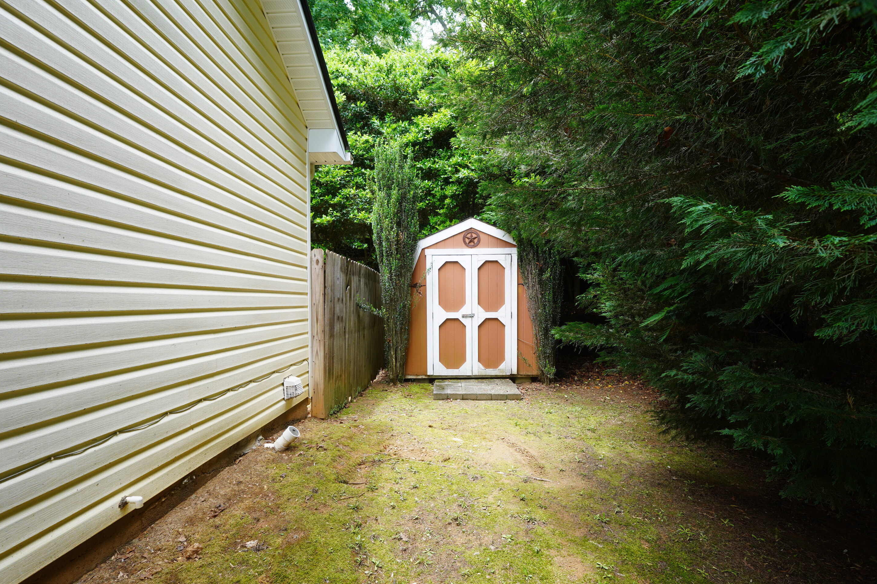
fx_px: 390
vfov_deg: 73.7
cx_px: 446
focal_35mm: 16
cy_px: 304
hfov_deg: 96.7
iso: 100
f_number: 4.5
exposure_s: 1/60
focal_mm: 10
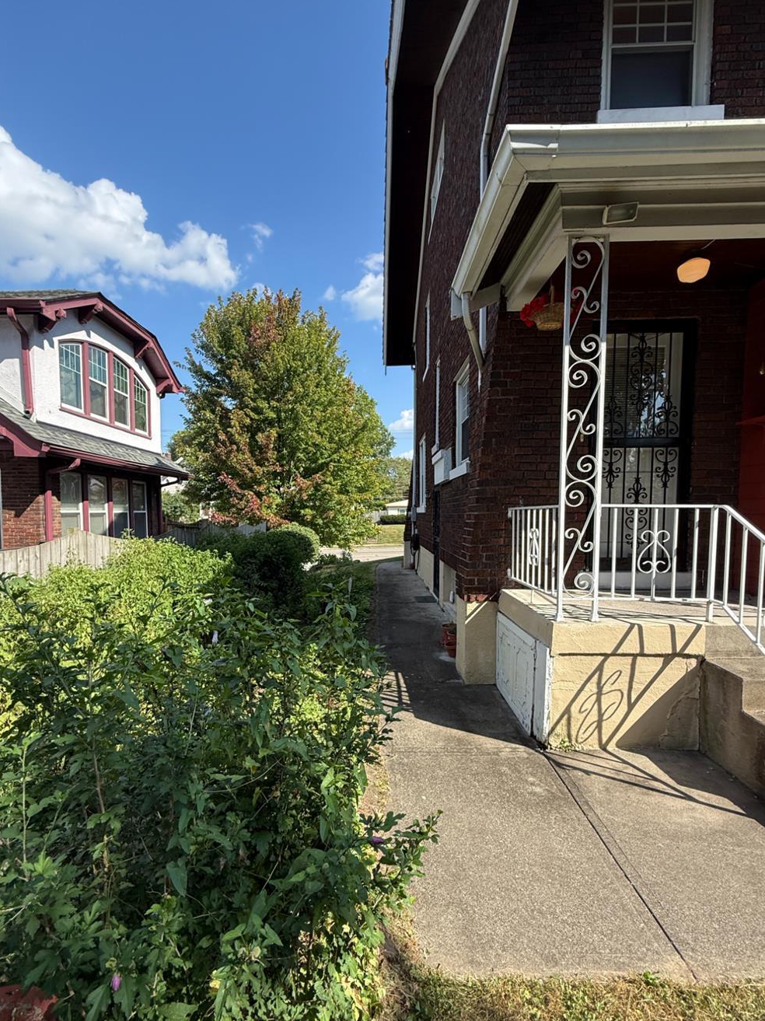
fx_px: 472
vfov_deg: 94.4
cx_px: 357
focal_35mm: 16
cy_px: 542
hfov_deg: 78.0
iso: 64
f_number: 2.2
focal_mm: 2.22
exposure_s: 1/717
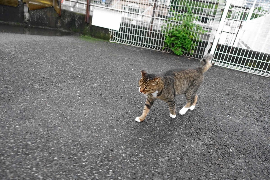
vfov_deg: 53.1
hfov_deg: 73.7
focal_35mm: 24
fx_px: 180
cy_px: 90
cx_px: 135
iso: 1000
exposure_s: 1/200
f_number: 1.8
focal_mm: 8.8
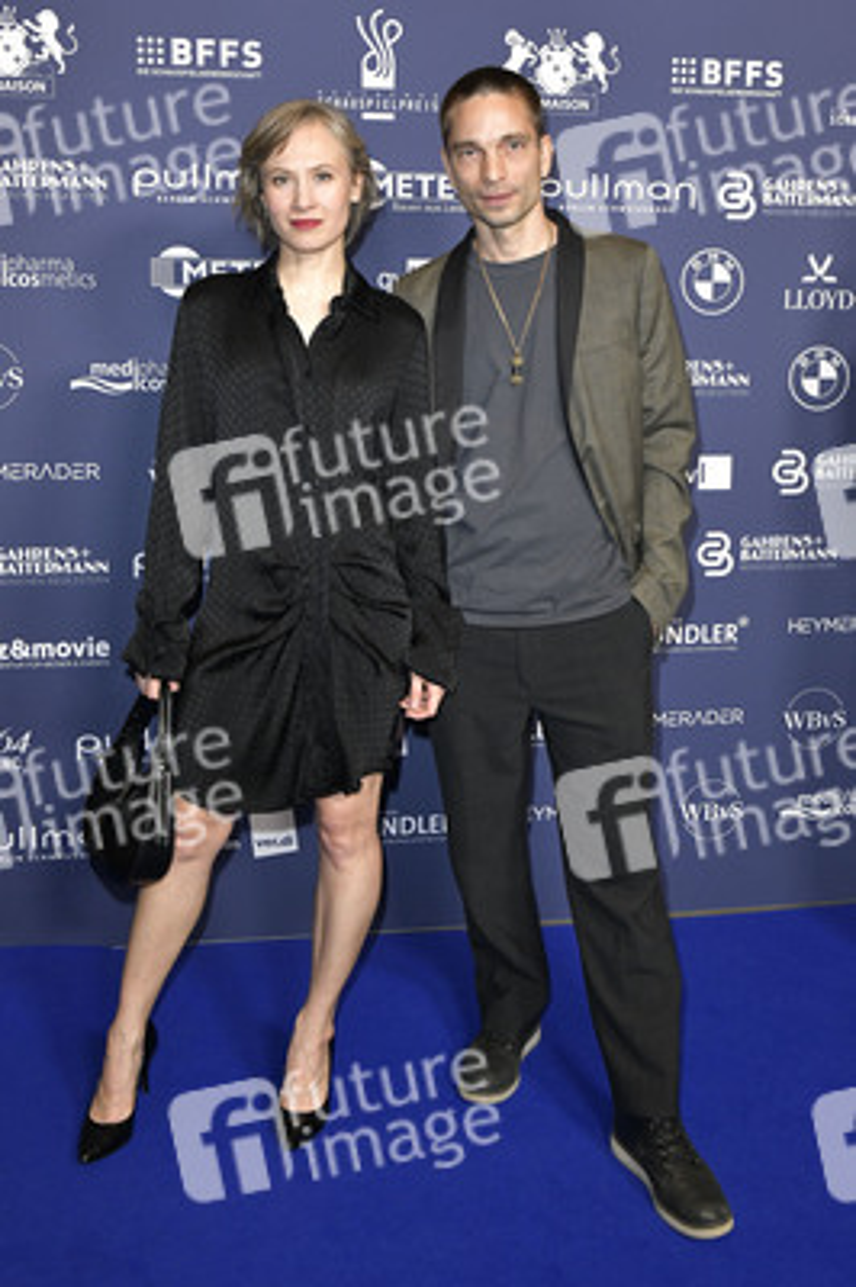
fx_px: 1036
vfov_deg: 63.7
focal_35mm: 29
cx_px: 428
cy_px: 644
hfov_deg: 44.9
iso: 2000
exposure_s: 1/250
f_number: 6.3
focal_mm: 29
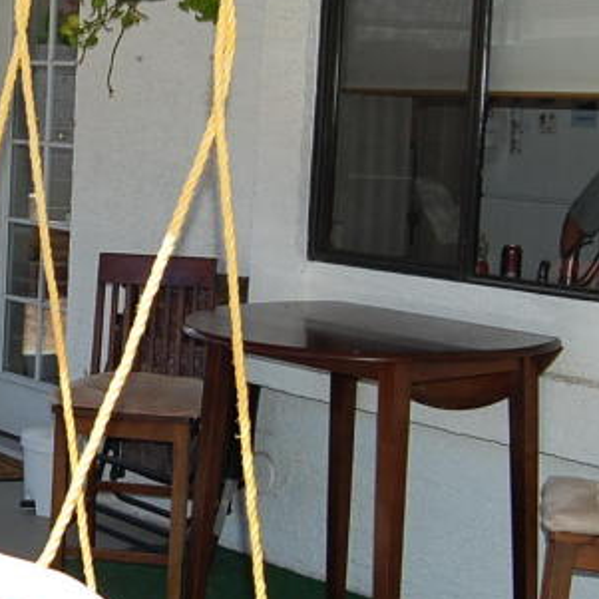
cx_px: -76
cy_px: 293
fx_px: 1723
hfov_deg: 18.9
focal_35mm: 88
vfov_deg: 19.7
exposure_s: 1/500
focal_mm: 18
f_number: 5.6
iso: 200
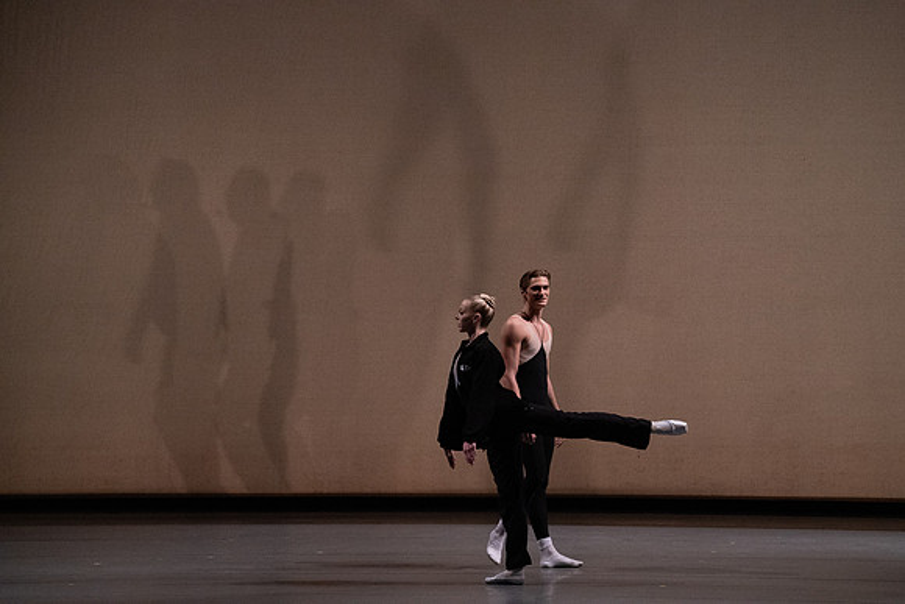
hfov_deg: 11.3
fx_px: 4576
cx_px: 452
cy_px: 302
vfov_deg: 7.5
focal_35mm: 182
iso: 12800
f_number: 6.3
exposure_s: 1/500
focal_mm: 182
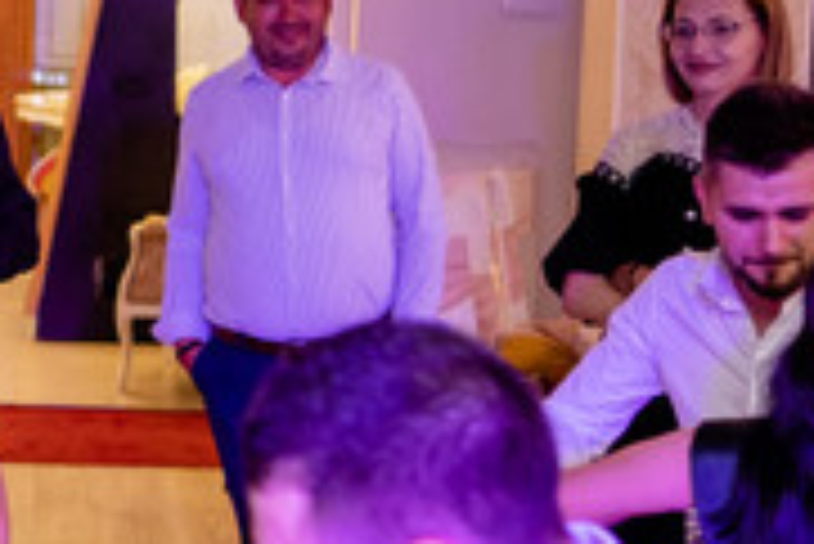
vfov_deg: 11.1
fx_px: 2806
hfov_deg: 15.3
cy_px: 272
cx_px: -378
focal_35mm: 124
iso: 800
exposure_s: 1/200
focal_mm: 23
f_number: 1.4
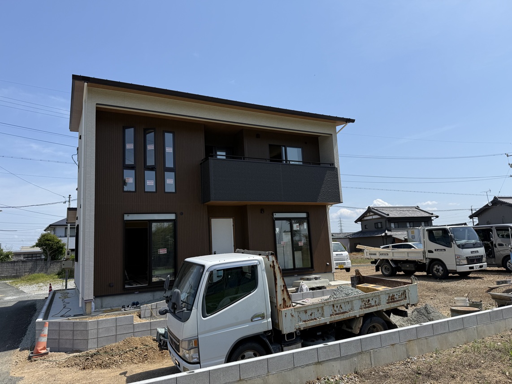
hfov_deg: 71.6
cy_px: 192
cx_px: 256
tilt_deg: +9.1
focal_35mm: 24
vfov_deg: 56.8
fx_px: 355
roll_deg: +3.0
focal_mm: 6.76
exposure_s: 1/5714
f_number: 1.78
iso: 80
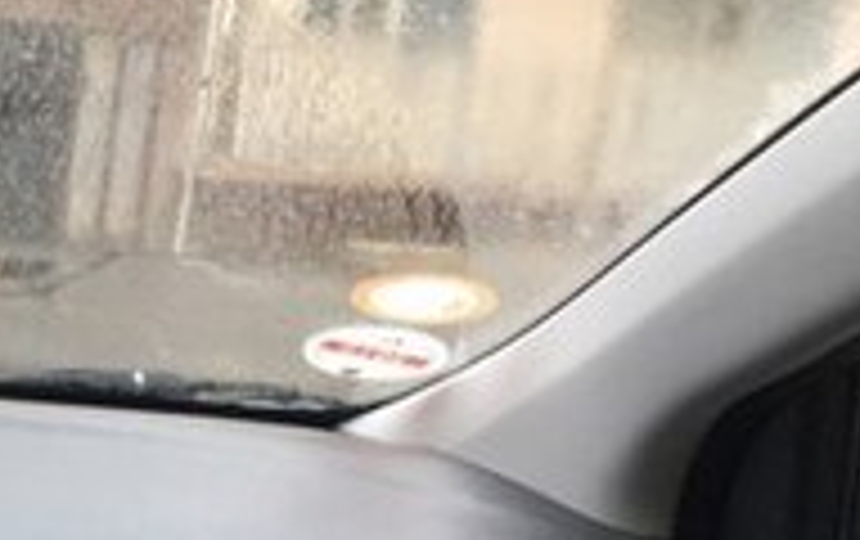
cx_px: -464
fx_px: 2488
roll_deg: -2.9
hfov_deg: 17.5
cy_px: 826
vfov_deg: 11.8
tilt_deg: -18.6
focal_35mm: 106
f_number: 2.2
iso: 25
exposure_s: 1/50
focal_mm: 4.15
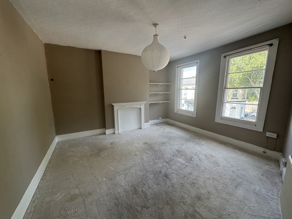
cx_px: 146
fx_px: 118
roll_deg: +1.0
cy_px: 110
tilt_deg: -9.1
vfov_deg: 85.7
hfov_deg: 102.1
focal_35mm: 14
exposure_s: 1/99
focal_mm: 2.22
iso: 80
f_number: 2.2
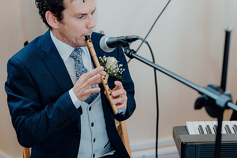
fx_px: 579
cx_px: 92
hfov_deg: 23.1
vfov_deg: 15.5
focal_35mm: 88
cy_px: 68
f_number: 2.8
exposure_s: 1/200
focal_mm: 66
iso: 1000
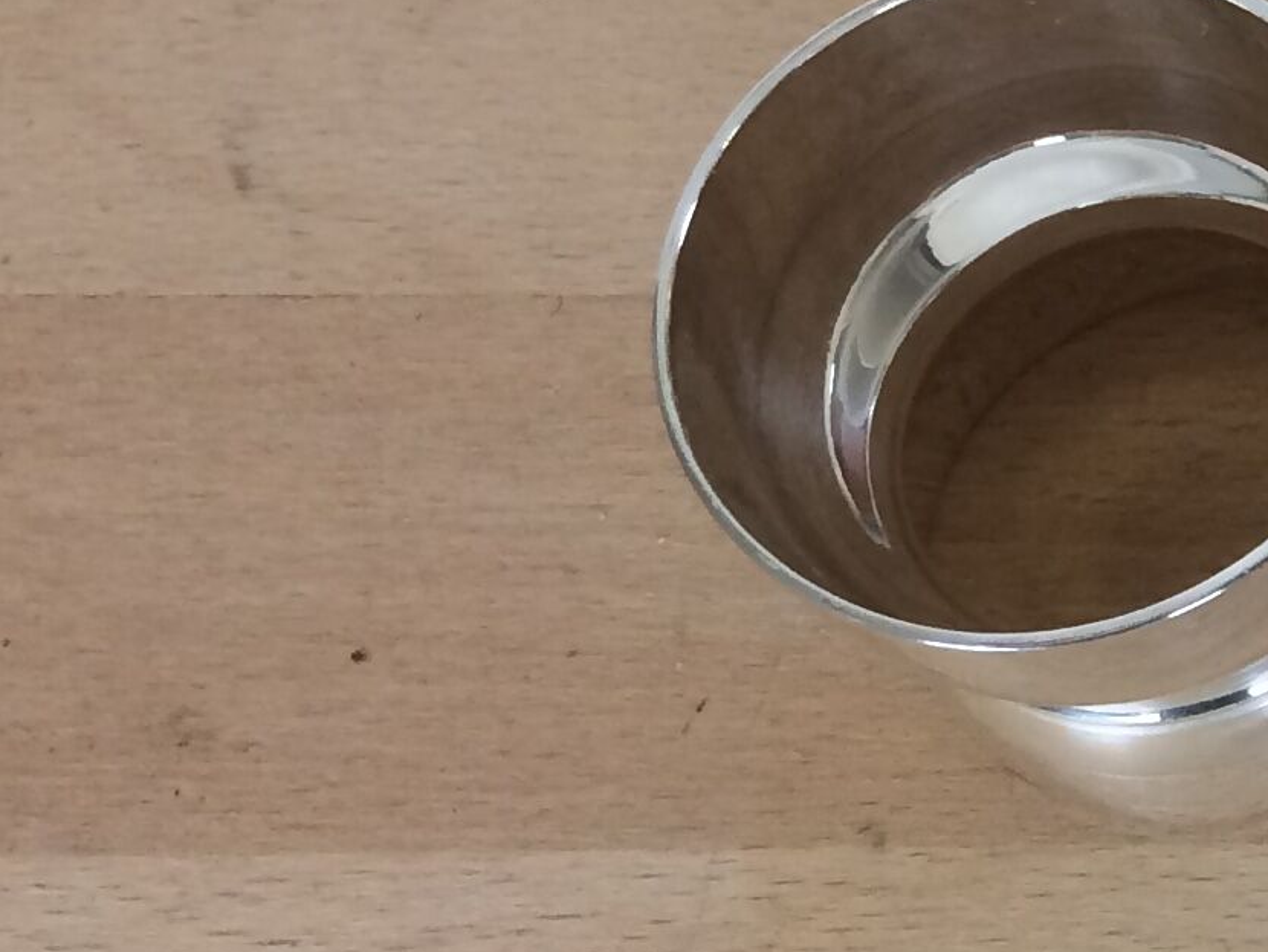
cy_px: 542
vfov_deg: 13.0
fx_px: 4177
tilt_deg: -68.7
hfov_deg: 14.5
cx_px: 2467
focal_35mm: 114
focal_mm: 4.15
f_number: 2.2
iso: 40
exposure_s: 1/33
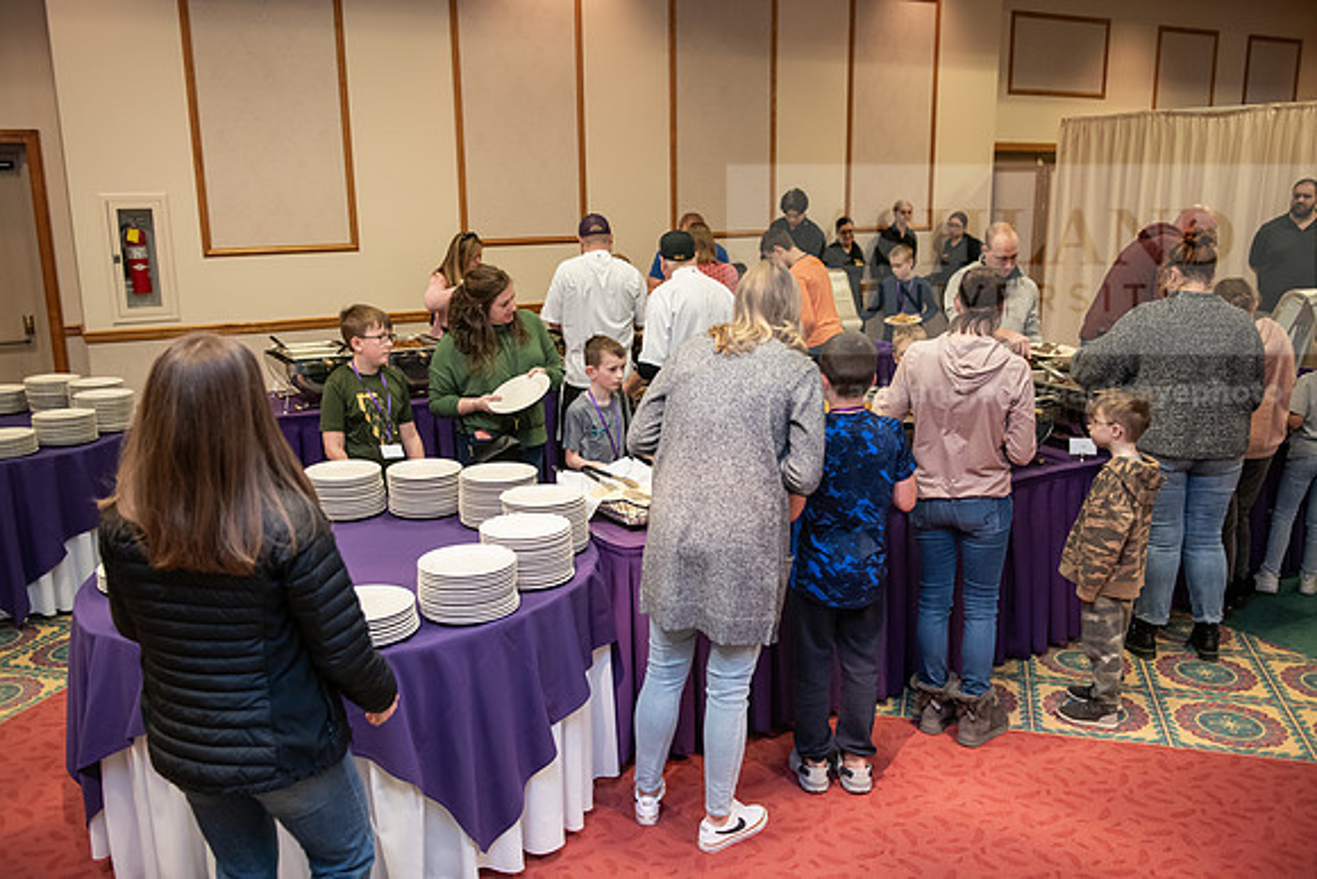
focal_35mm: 32
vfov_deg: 41.1
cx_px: 658
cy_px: 440
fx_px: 1171
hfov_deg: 58.7
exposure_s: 1/160
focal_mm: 32
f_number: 3.2
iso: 1600
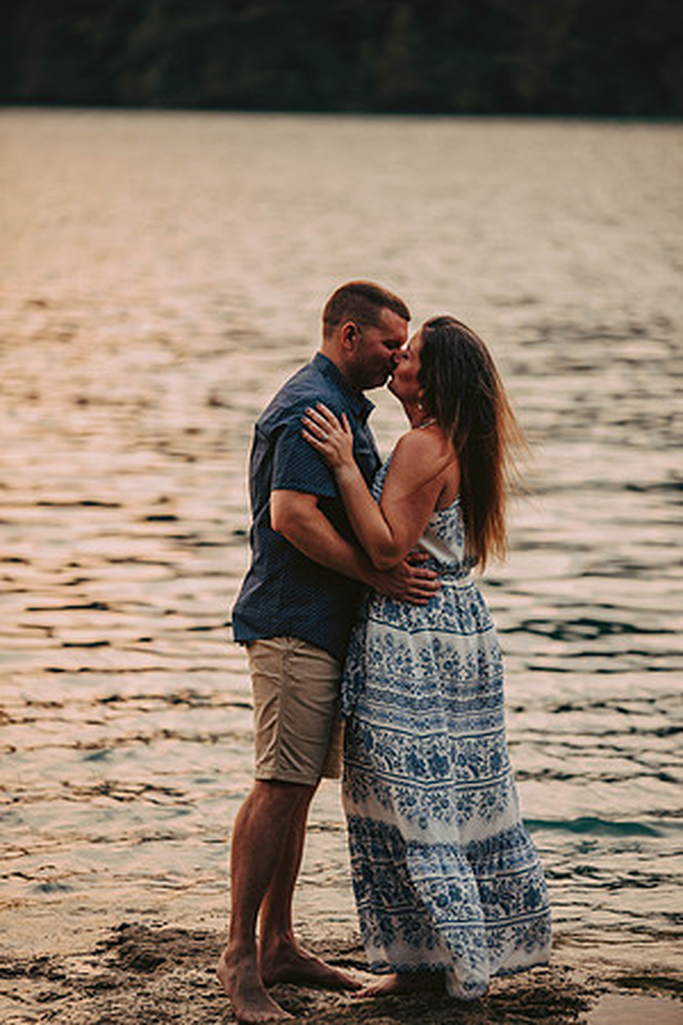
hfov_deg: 8.9
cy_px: 512
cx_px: 342
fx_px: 4411
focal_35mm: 155
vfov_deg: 13.2
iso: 250
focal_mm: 155
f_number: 2.8
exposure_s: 1/160
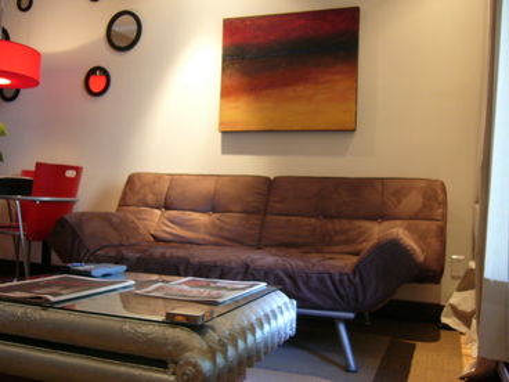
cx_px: 254
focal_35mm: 35
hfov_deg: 52.6
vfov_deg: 40.7
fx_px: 515
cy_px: 191
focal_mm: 5.8
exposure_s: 1/8
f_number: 2.8
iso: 200
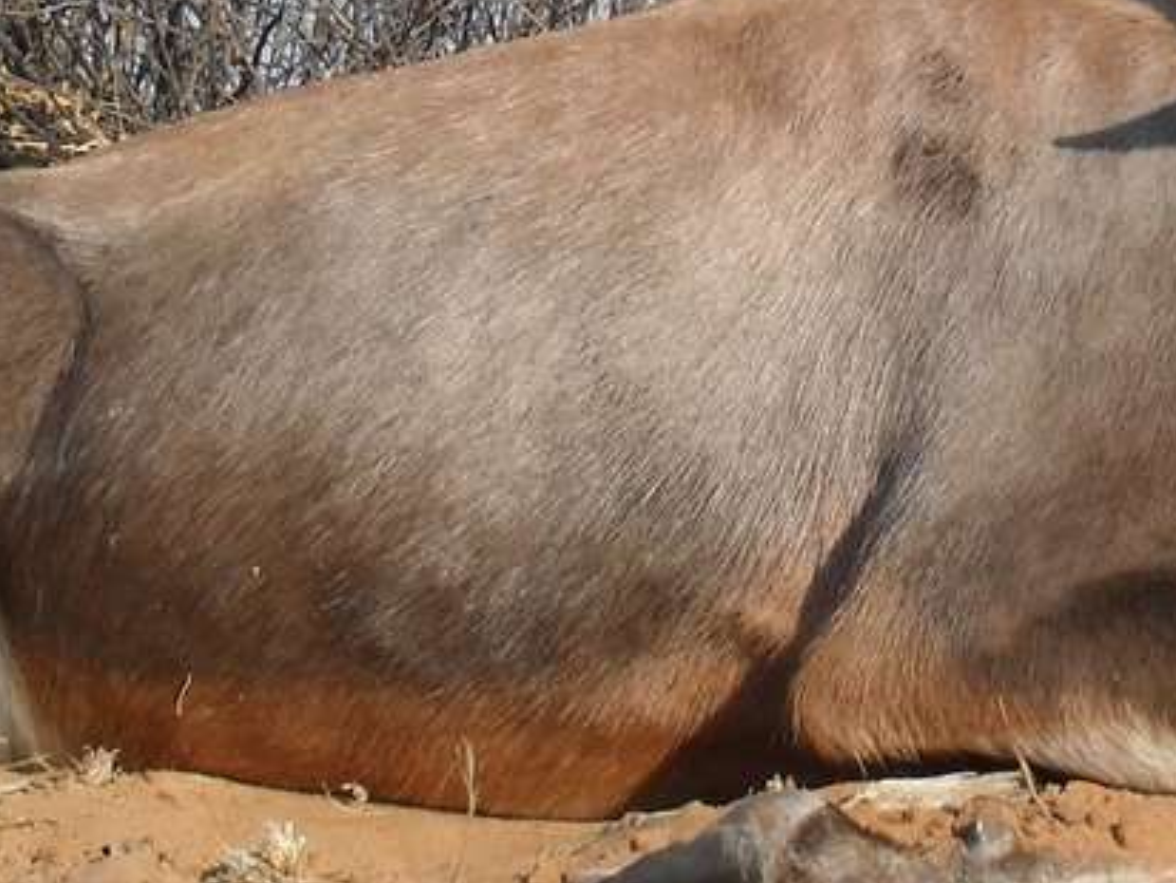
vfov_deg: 15.8
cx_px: 980
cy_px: -6
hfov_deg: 21.0
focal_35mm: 92
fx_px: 3126
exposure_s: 1/125
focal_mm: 6.3
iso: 80
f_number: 8.3
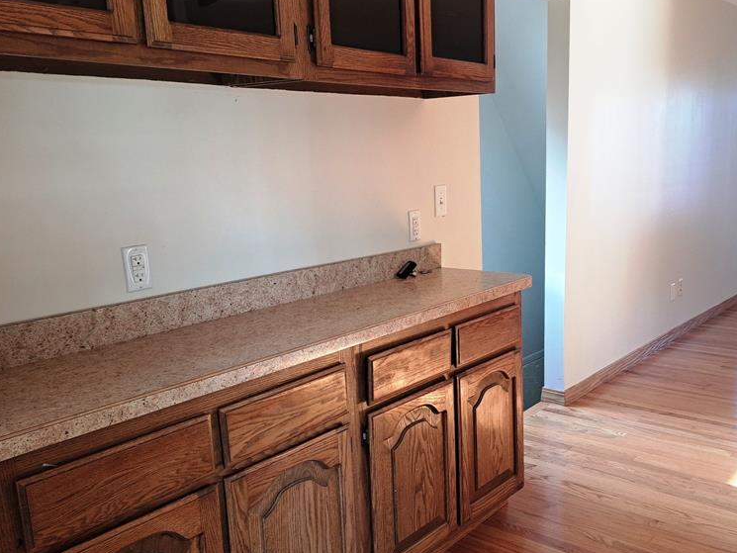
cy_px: 319
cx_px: 421
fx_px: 703
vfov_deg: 42.8
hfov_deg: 55.1
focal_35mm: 33
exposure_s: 1/60
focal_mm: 5.23
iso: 160
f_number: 1.8
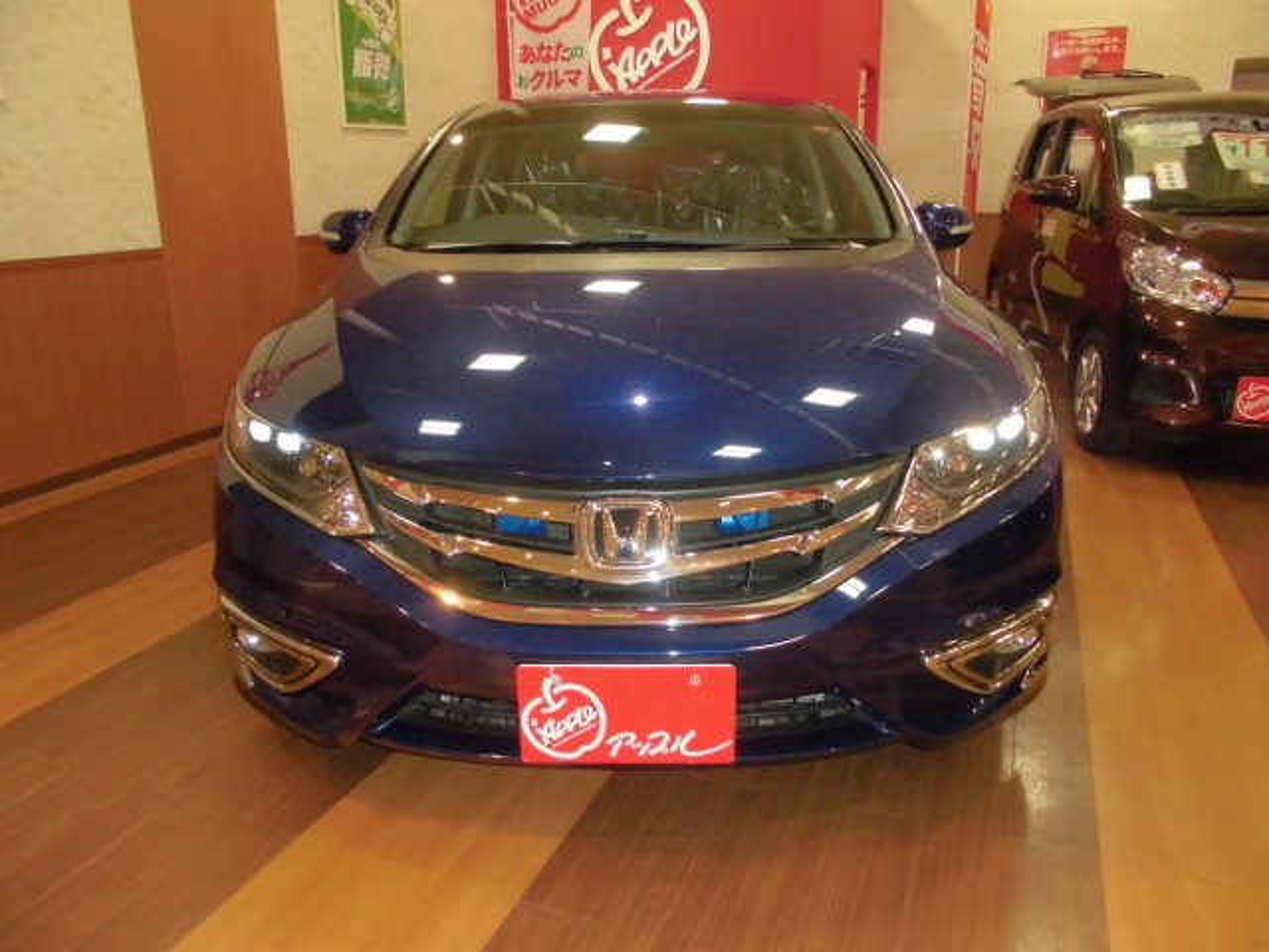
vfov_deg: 53.1
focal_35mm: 26
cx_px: 634
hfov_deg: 67.3
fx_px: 953
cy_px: 476
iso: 400
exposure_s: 1/60
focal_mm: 4.6
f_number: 3.5
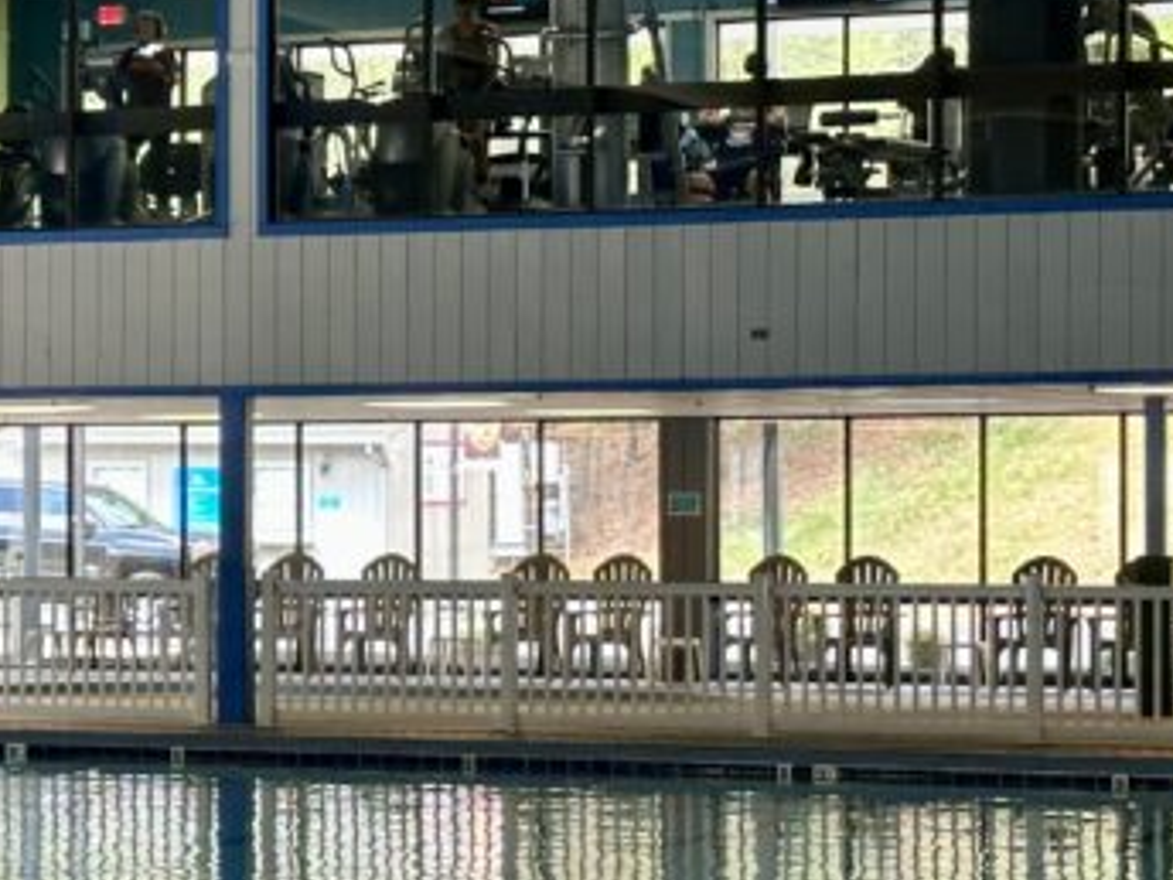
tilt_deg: -0.2
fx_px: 4846
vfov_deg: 10.4
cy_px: 522
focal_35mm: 143
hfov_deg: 13.5
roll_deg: +0.3
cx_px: -194
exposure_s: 1/120
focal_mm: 6.86
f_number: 1.78
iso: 80
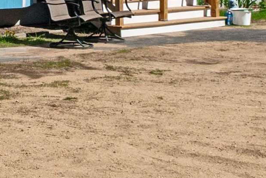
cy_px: -91
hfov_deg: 16.3
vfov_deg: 12.4
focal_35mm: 105
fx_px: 777
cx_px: -216
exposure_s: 1/500
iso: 200
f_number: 10
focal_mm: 14
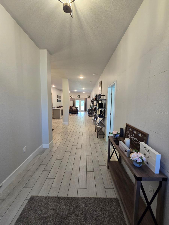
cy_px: 112
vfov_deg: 106.2
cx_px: 84
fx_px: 85
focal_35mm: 13
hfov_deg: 89.9
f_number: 2.2
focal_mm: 2.2
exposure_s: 1/60
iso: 250
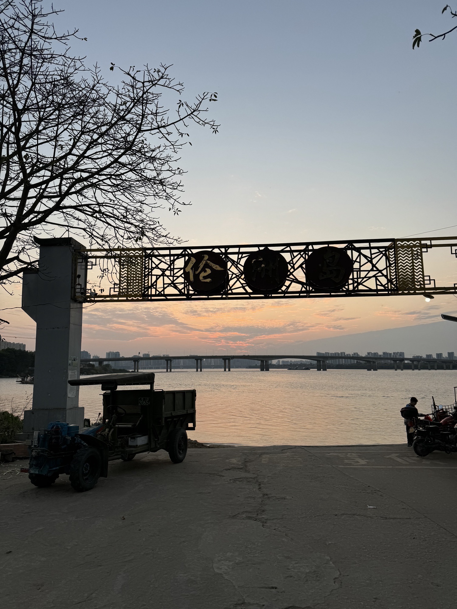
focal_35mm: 24
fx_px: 422
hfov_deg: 56.9
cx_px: 228
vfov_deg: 71.6
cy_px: 304
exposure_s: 1/723
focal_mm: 6.86
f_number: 1.78
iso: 80
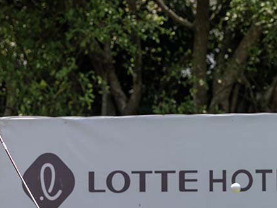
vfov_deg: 7.9
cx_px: 114
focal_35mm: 187
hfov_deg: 10.6
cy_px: 137
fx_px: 1497
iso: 560
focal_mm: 88
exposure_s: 1/5000
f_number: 3.5
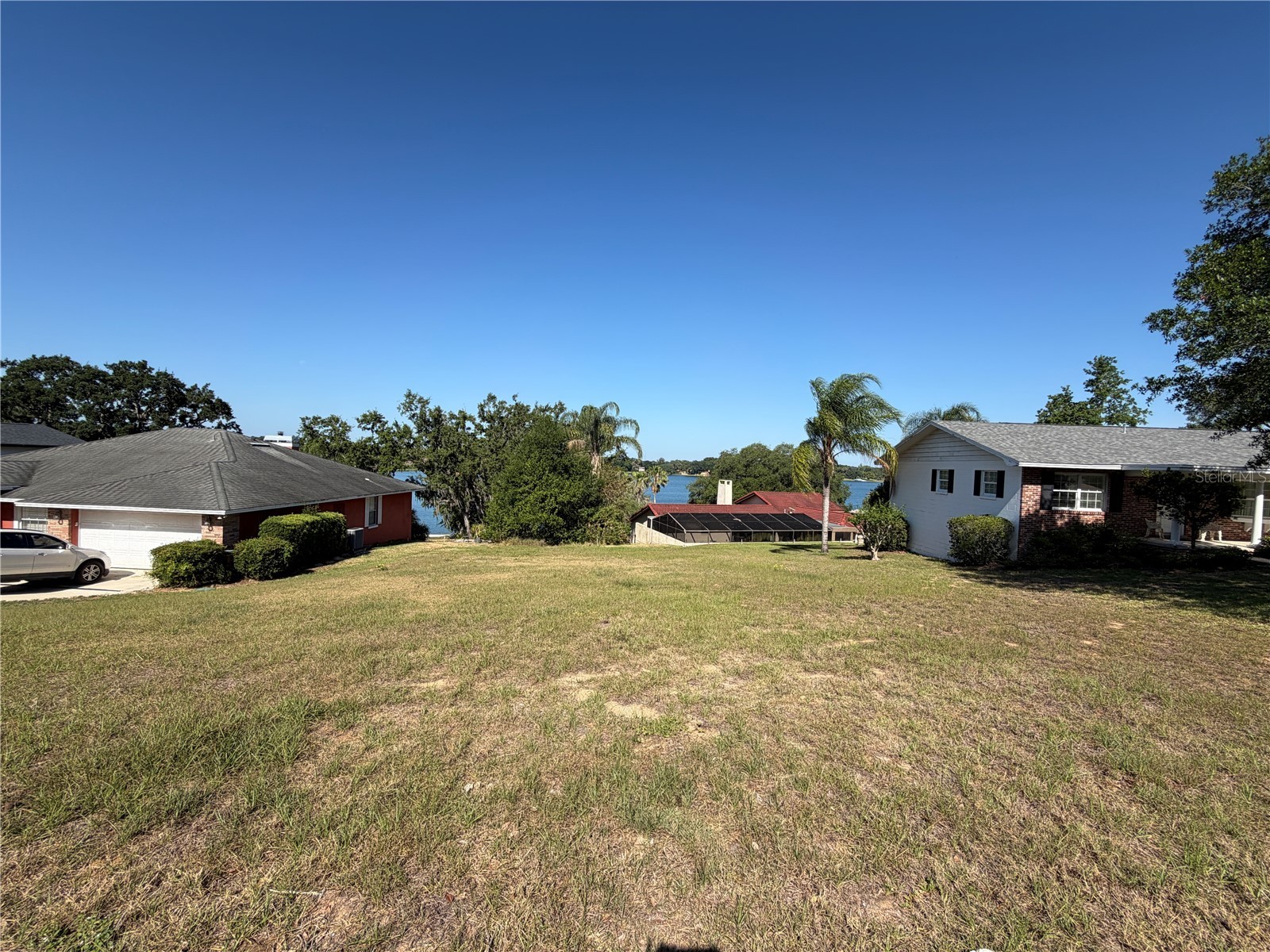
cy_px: 476
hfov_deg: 102.1
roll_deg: -2.2
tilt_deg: -1.9
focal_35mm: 14
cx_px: 635
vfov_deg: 85.7
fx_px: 514
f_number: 2.2
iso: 20
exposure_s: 1/770
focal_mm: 2.22
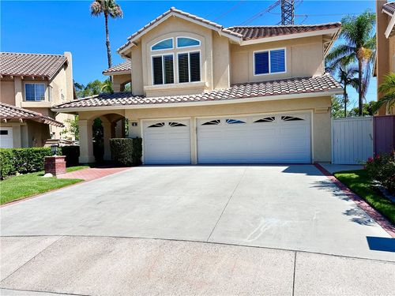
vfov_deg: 56.8
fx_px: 274
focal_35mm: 24
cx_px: 198
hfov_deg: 71.6
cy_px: 148
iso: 80
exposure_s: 1/6211
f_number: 1.78
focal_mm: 6.86
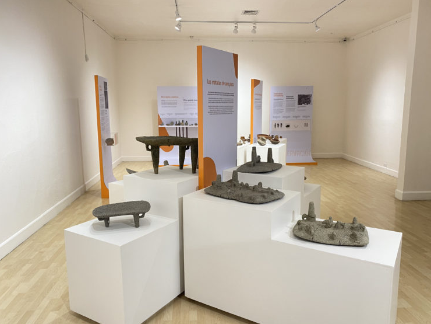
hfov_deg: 65.3
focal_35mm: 27
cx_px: 221
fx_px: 336
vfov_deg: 51.4
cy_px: 161
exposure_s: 1/60
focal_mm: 4.25
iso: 80
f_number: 1.8
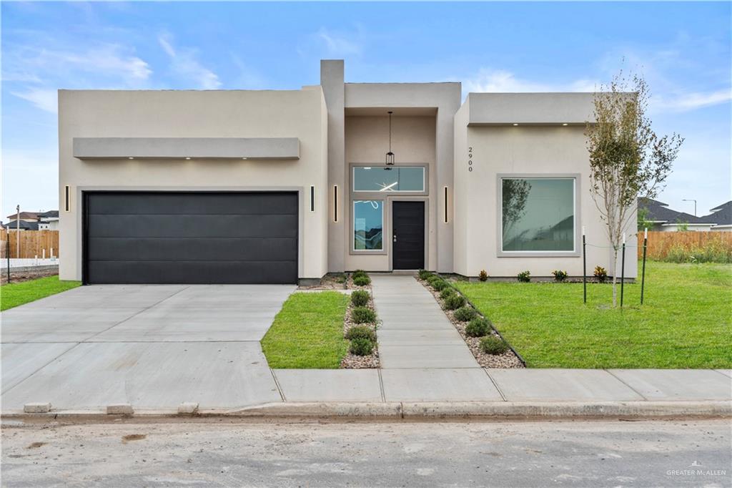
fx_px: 772
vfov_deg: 35.0
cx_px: 366
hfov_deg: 50.7
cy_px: 244
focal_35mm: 38
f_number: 5.6
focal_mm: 38
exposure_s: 1/250
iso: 100
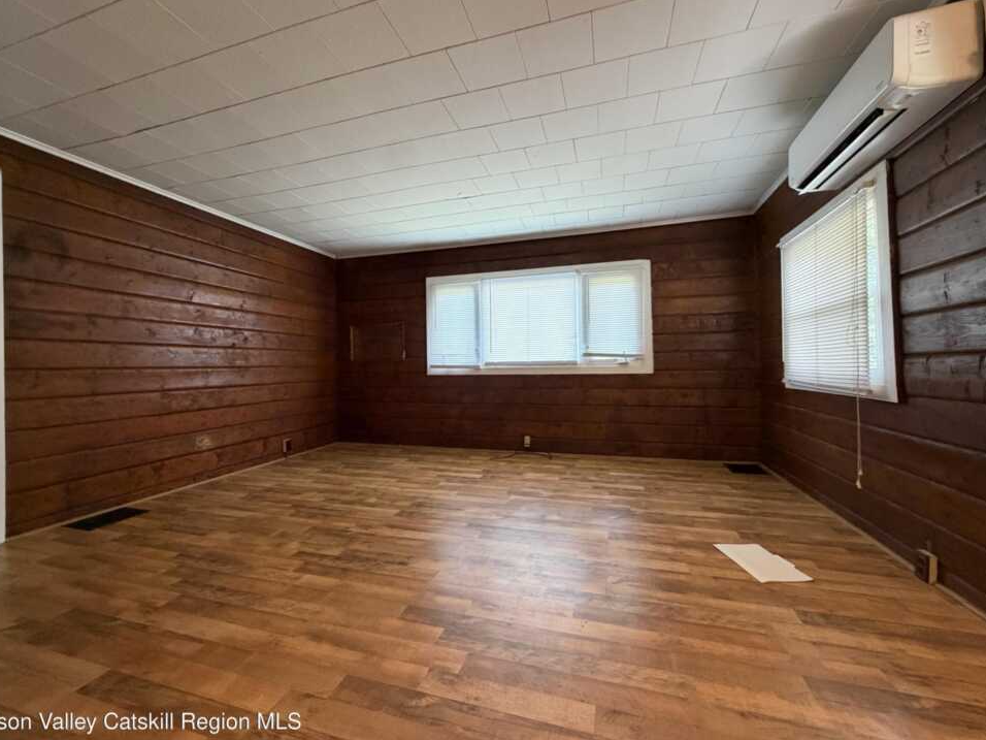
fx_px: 427
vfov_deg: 81.7
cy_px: 361
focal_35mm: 15
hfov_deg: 98.2
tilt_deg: -0.4
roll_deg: +1.5
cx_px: 482
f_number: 2.2
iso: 400
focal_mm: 2.22
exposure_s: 1/60
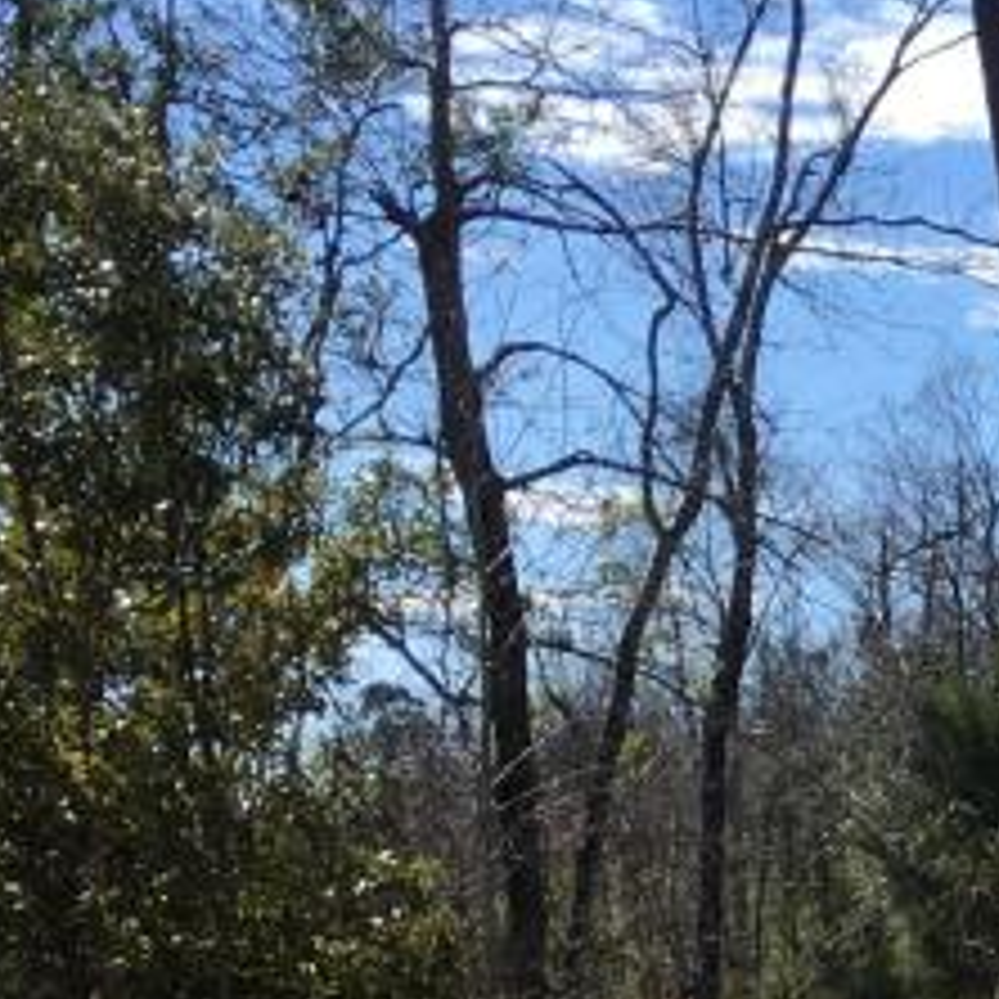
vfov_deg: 14.2
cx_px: 2038
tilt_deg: -4.1
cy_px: 1256
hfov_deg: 12.8
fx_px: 3853
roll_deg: -1.0
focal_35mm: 118
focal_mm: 4.15
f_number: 2.2
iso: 25
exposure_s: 1/1451
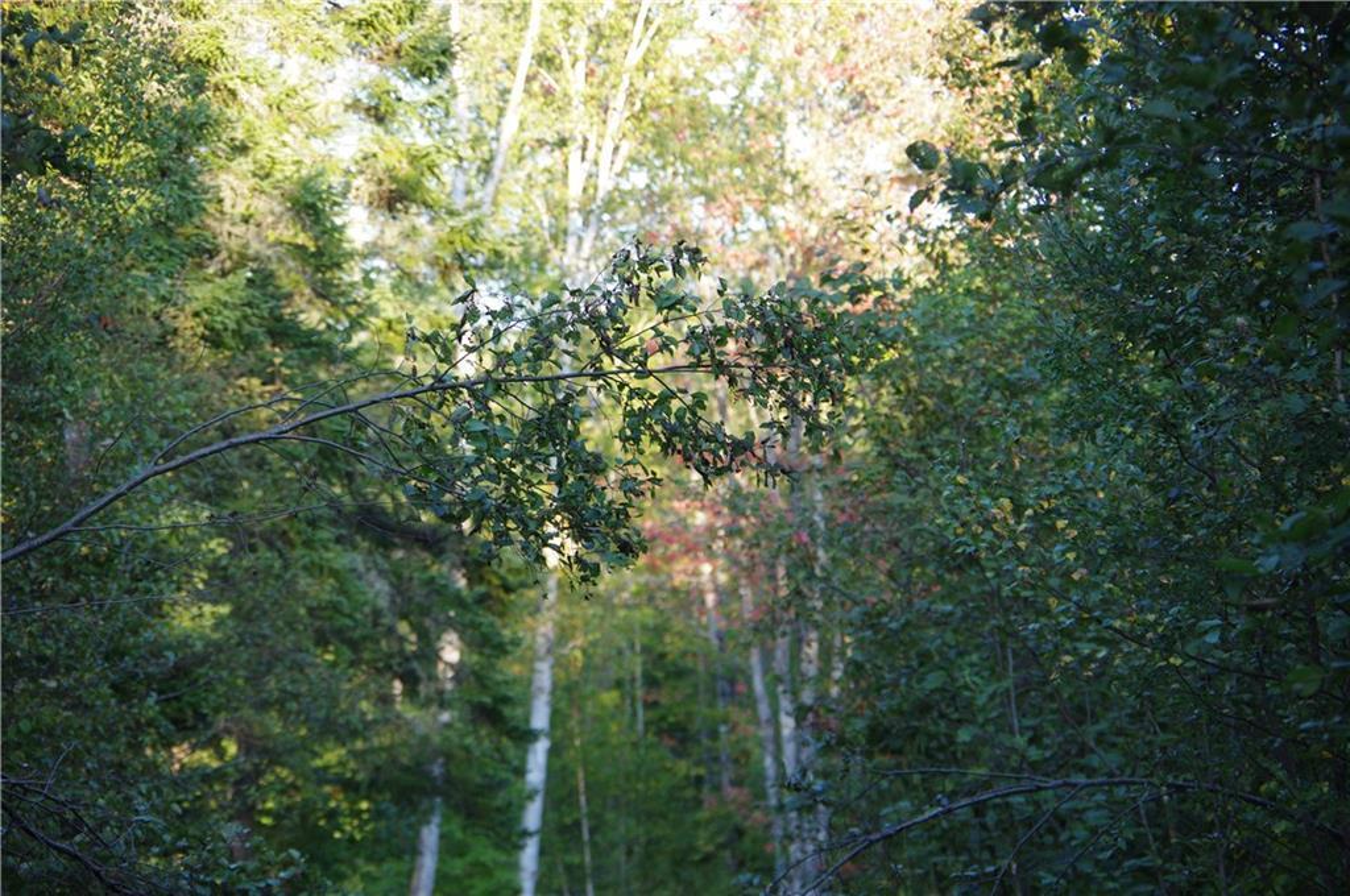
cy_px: 448
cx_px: 675
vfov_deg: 9.1
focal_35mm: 150
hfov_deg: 13.7
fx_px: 5618
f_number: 5.6
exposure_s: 1/160
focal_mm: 100
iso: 400
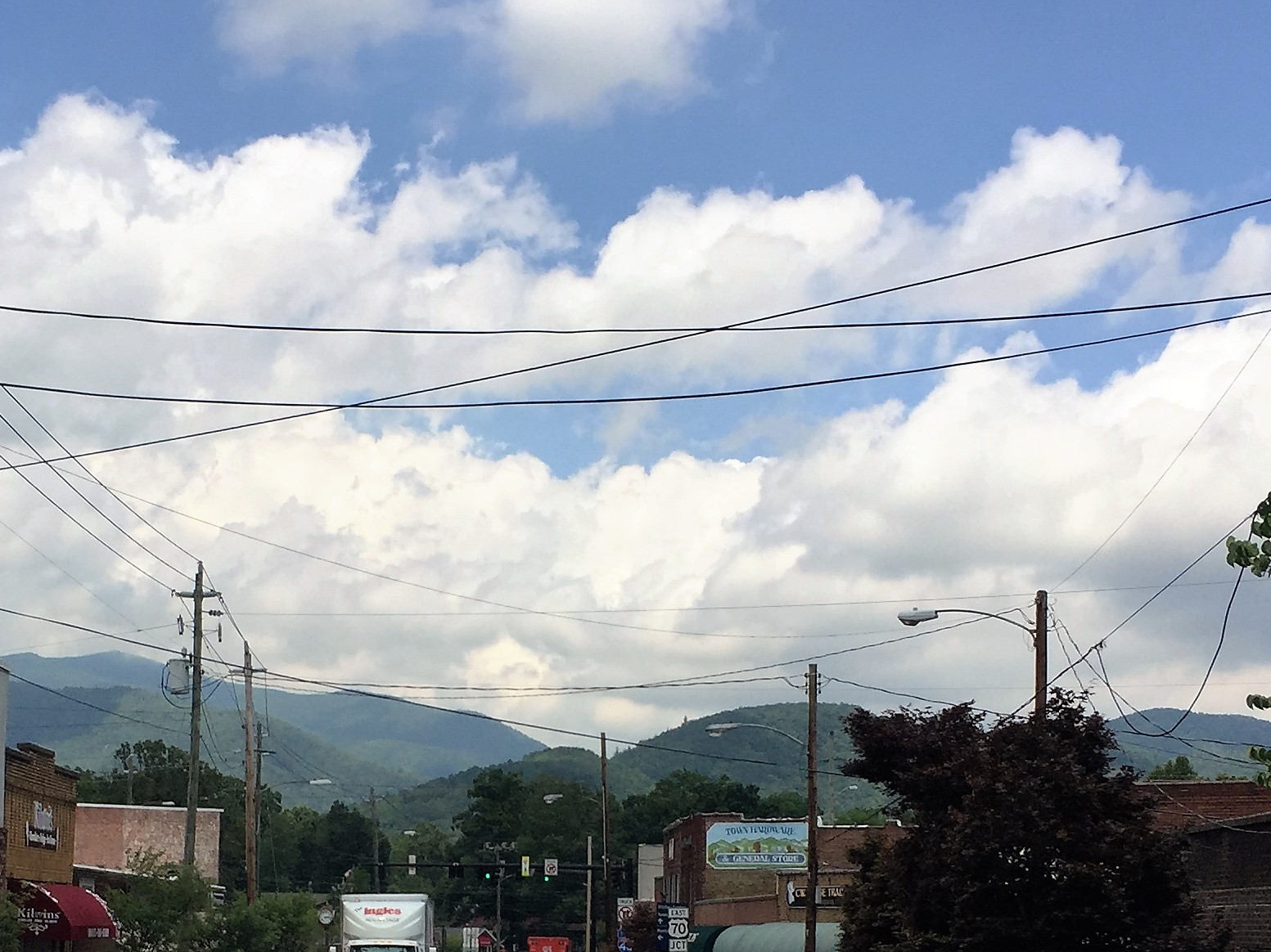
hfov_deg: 36.8
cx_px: 570
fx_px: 1909
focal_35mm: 52
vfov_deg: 27.8
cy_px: 674
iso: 32
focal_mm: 4.15
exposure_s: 1/3049
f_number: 2.2
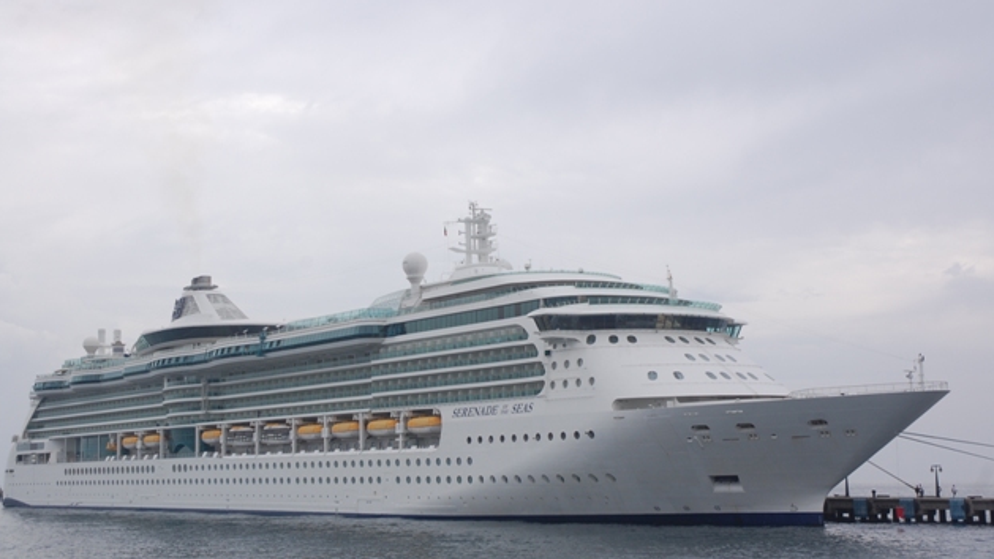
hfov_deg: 41.7
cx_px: 495
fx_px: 1306
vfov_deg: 24.2
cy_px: 308
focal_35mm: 50
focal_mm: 31
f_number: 8
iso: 200
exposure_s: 1/250
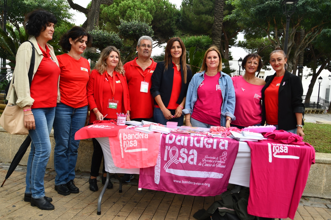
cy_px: 110
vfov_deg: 42.3
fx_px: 285
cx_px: 166
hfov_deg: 60.3
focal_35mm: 31
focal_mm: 21
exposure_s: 1/250
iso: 200
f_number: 6.3
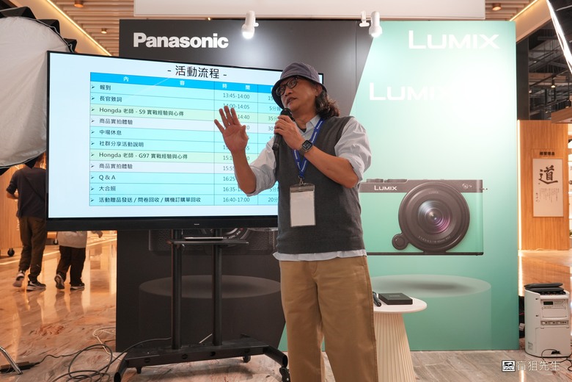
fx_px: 477
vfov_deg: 43.6
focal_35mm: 30
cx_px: 286
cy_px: 191
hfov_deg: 61.9
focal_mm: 20
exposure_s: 1/80
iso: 800
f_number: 4.5
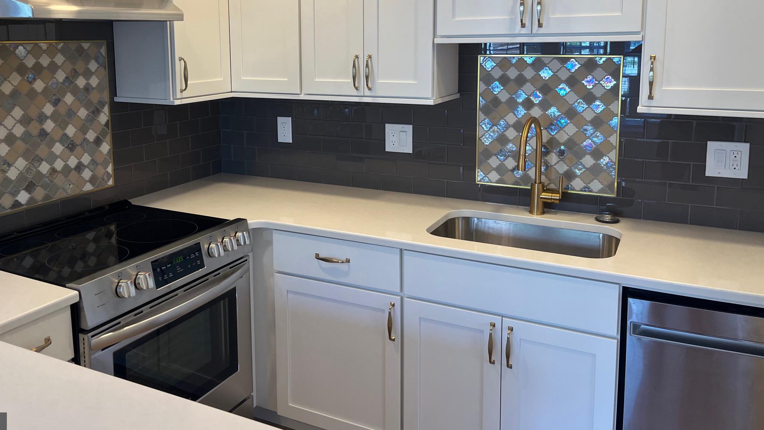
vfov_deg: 36.1
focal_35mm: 32
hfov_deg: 60.8
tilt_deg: -8.5
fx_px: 648
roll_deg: +0.9
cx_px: 333
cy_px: 123
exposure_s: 1/120
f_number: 1.6
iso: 64
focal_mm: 5.1
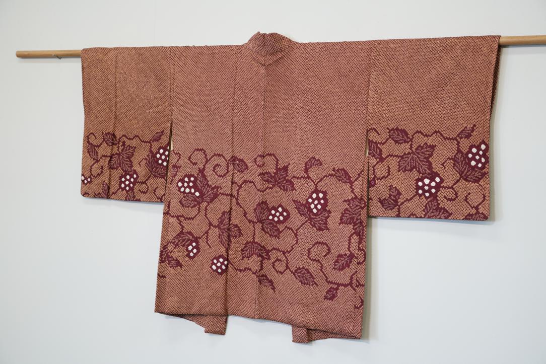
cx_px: 273
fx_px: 789
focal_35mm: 52
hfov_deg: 38.2
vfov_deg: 26.0
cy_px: 182
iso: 800
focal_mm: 52
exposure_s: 1/60
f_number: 4
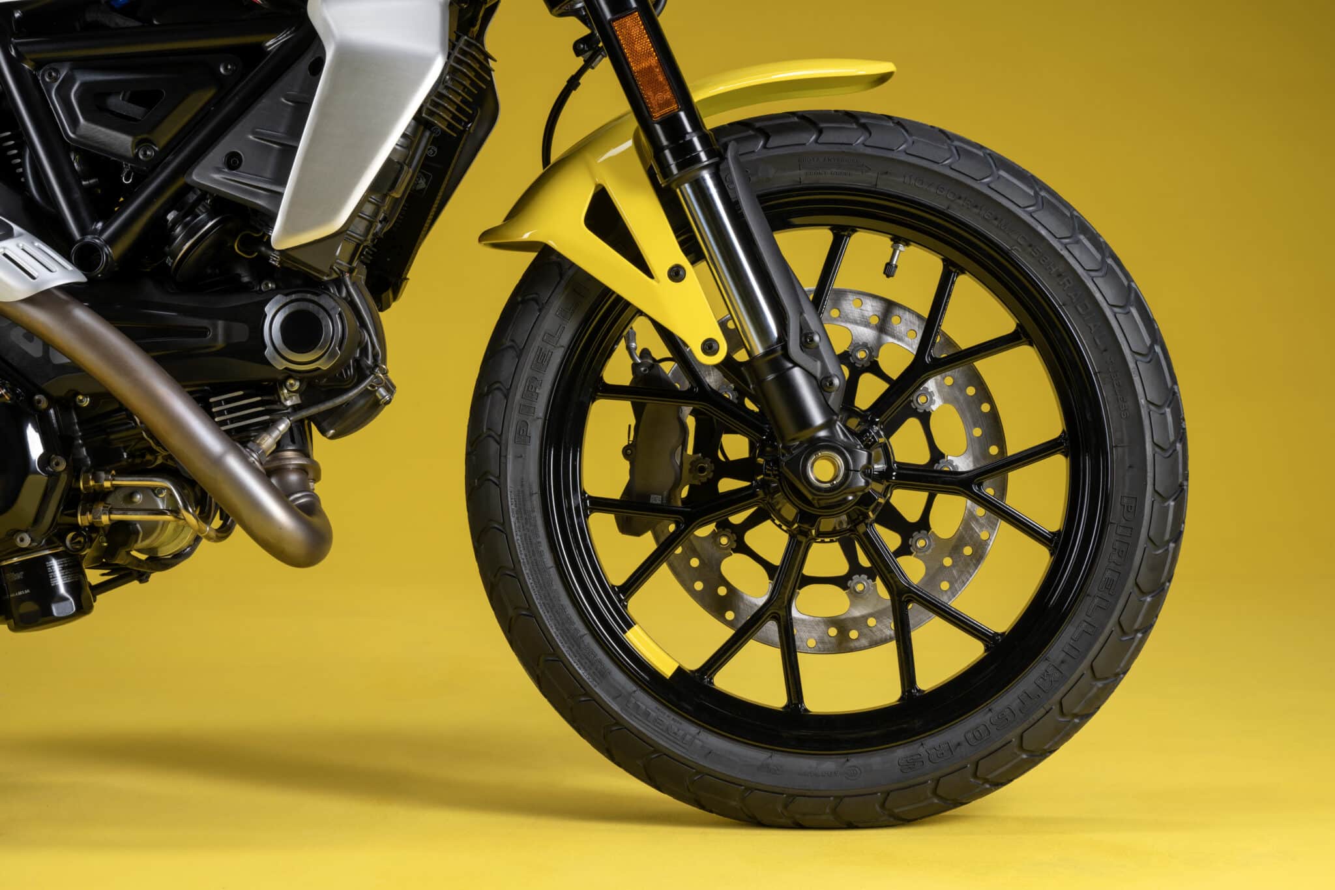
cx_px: 668
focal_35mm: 70
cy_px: 445
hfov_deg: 28.8
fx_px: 2595
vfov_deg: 19.5
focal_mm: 70
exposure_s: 1/160
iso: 100
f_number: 13
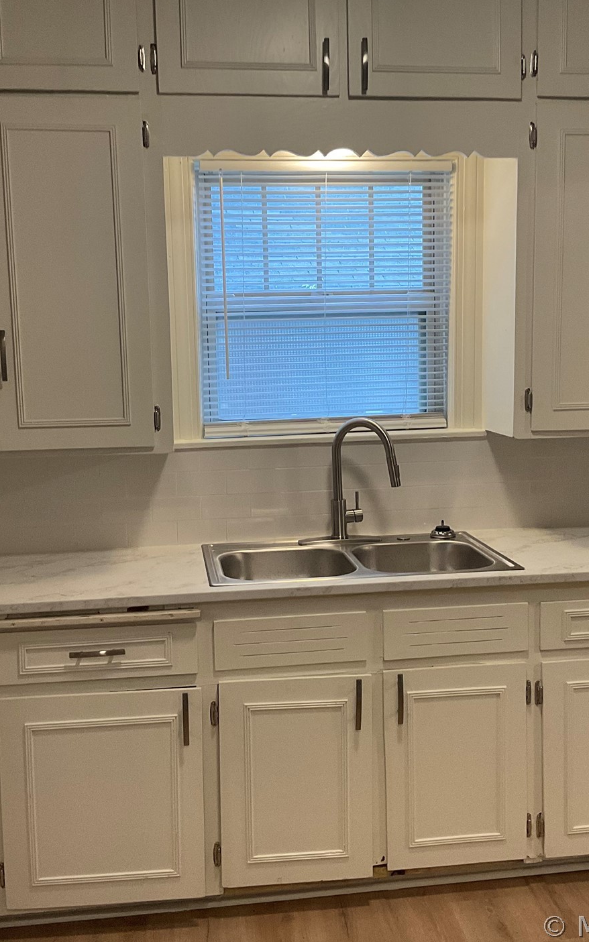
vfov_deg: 47.2
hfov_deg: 30.5
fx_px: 1079
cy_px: 466
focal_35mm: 42
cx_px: 331
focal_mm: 3
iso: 80
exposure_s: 1/60
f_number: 1.8
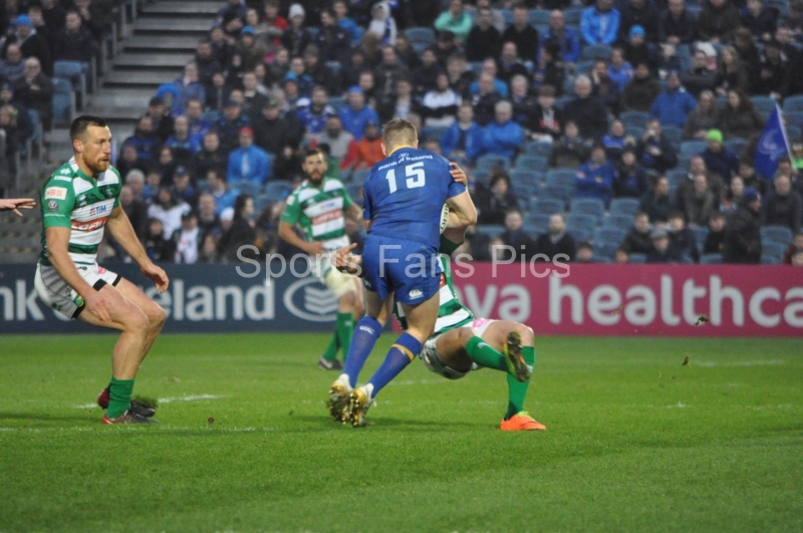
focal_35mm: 450
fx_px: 10023
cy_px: 266
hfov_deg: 4.6
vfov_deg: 3.0
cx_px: 402
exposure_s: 1/400
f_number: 5.6
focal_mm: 300
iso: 3200
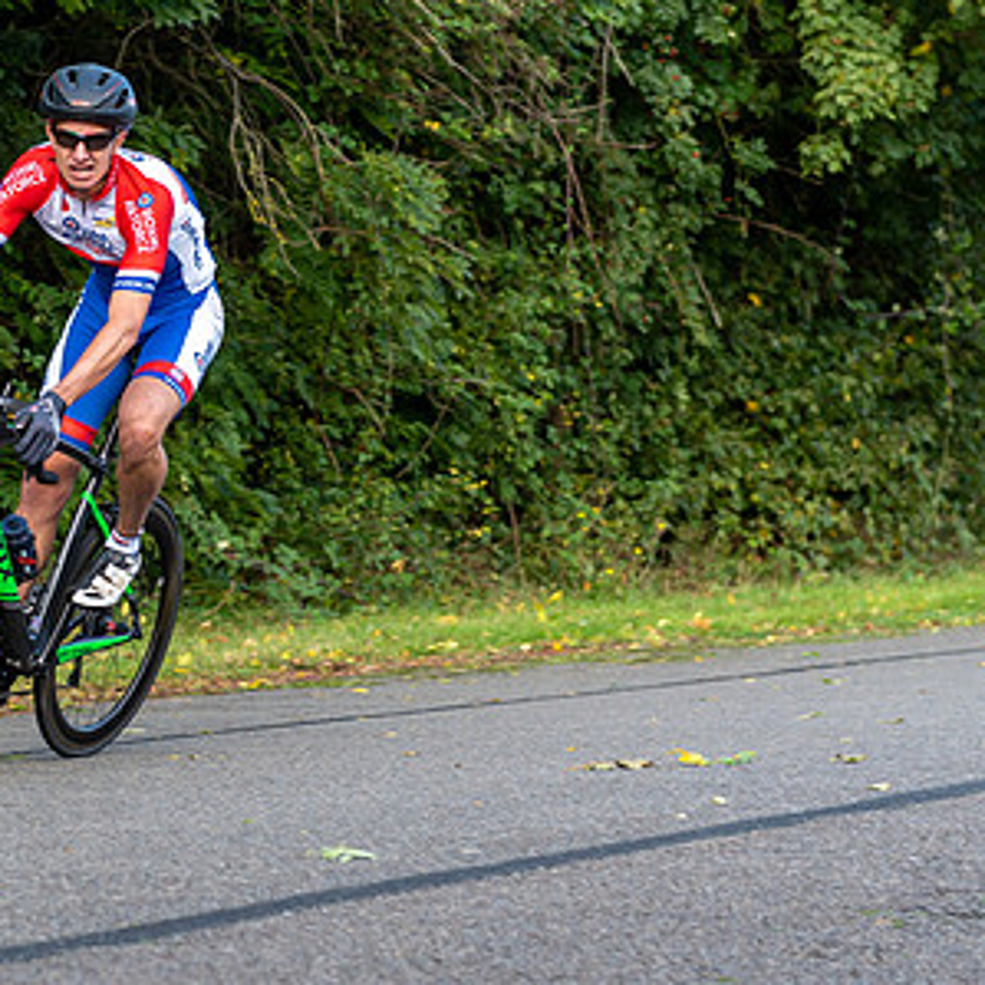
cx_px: 25
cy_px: 292
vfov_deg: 12.4
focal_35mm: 141
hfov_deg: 12.3
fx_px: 4539
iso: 200
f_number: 3.5
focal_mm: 66
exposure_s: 1/320
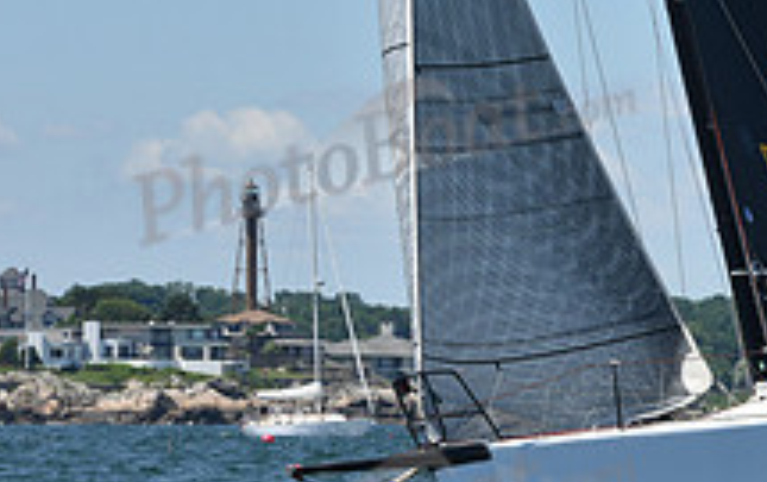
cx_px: 824
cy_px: 287
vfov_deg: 2.8
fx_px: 9775
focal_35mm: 467
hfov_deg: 4.5
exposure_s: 1/1000
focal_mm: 170
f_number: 9
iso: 250
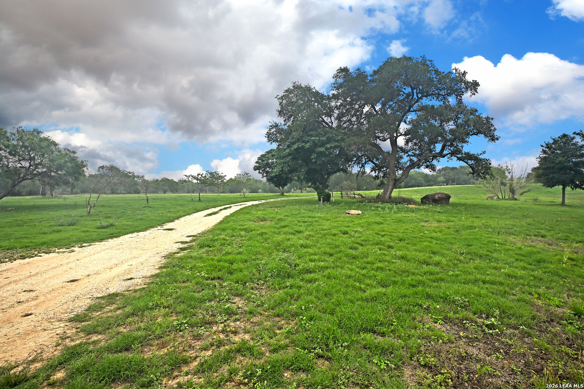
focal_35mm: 18
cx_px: 292
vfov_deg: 67.4
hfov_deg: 90.0
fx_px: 292
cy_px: 194
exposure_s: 1/100
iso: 64
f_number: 5
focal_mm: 12
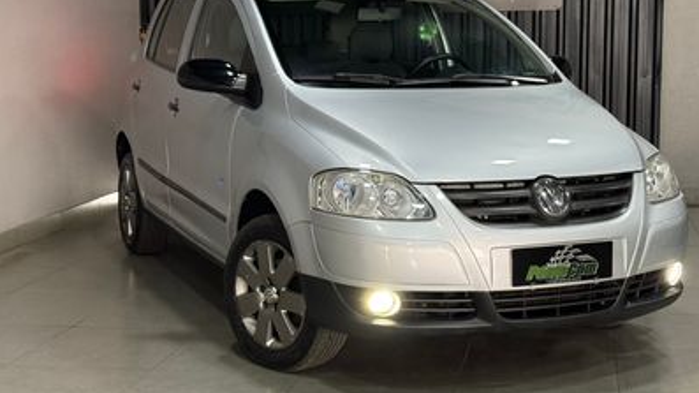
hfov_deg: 33.8
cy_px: 162
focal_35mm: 62
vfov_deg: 19.4
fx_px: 1149
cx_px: 412
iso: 200
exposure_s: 1/60
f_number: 1.78
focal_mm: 6.76
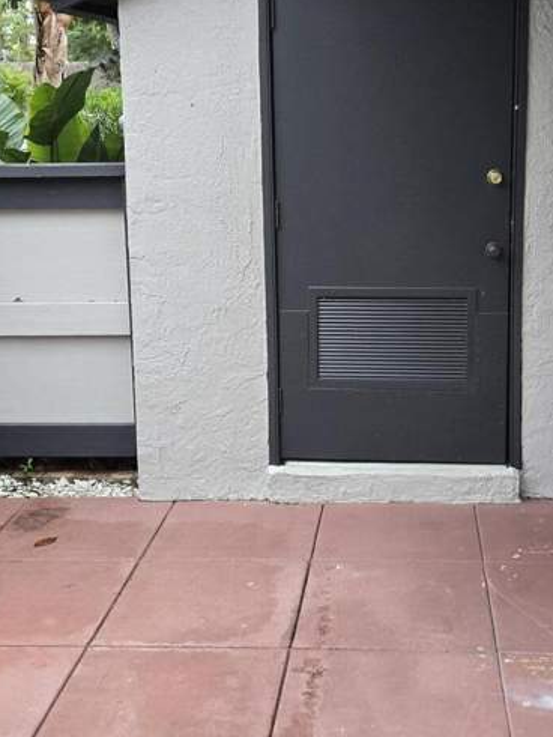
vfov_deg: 38.1
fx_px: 1064
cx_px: 323
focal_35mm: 50
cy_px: 311
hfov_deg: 29.1
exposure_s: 1/180
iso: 160
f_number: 1.8
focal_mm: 5.4
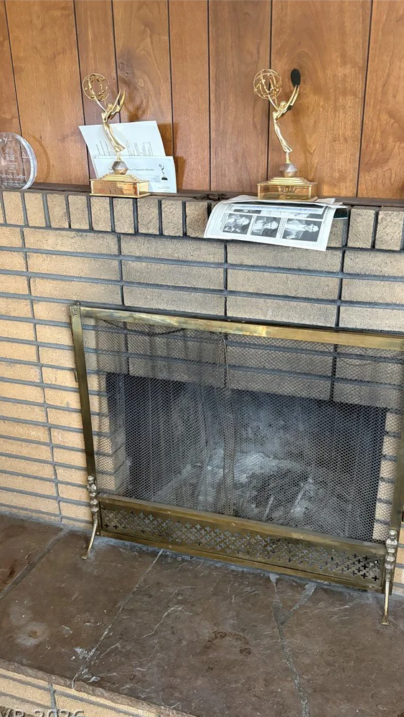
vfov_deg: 66.0
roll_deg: -3.6
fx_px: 552
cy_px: 366
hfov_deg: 39.9
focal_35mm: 29
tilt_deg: -19.8
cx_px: 256
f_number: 1.6
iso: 500
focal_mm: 5.96
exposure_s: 1/58
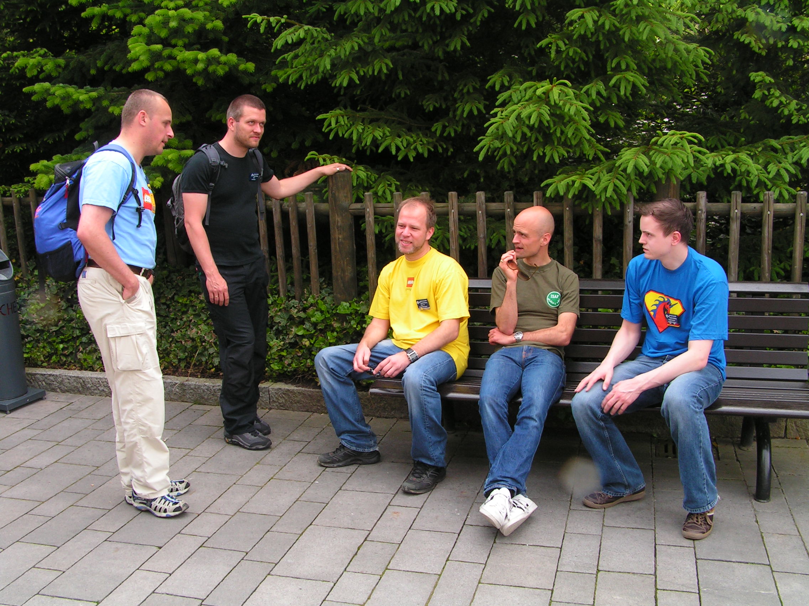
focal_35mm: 38
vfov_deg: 37.7
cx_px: 404
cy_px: 303
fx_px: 888
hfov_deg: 49.0
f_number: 5.6
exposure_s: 1/60
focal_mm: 6.3
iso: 50
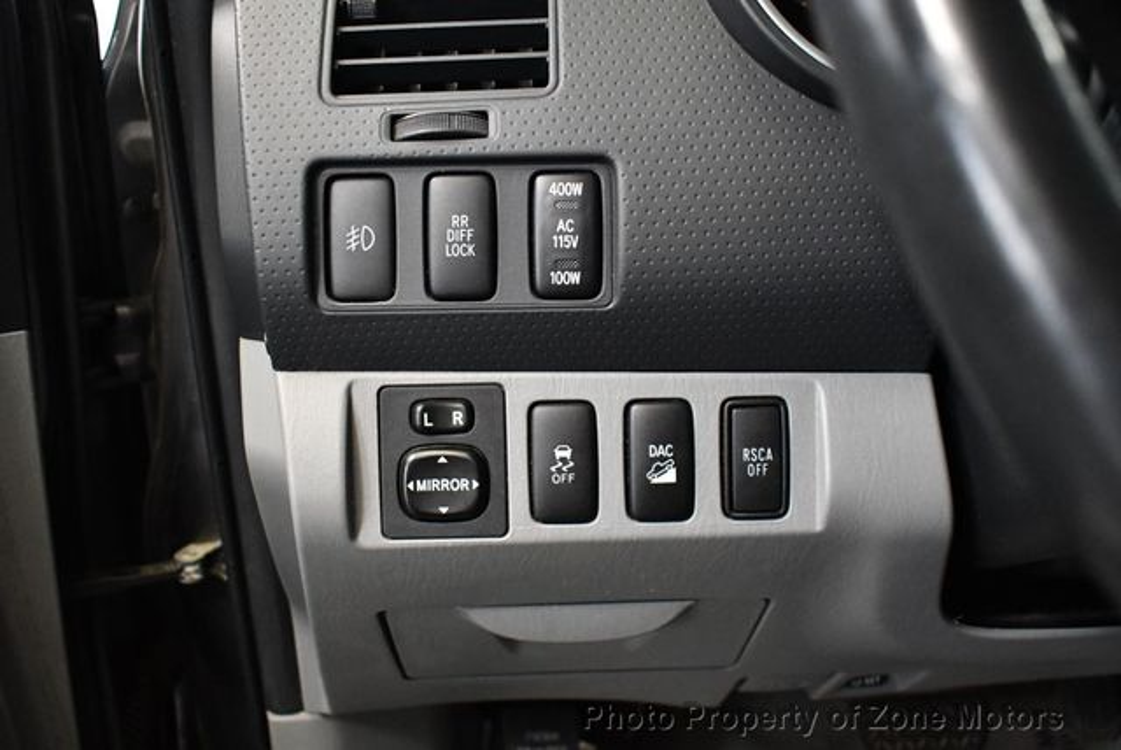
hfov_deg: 53.1
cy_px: 375
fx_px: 1122
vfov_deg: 36.9
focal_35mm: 36
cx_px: 560
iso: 3200
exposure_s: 1/80
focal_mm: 18
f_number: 3.5
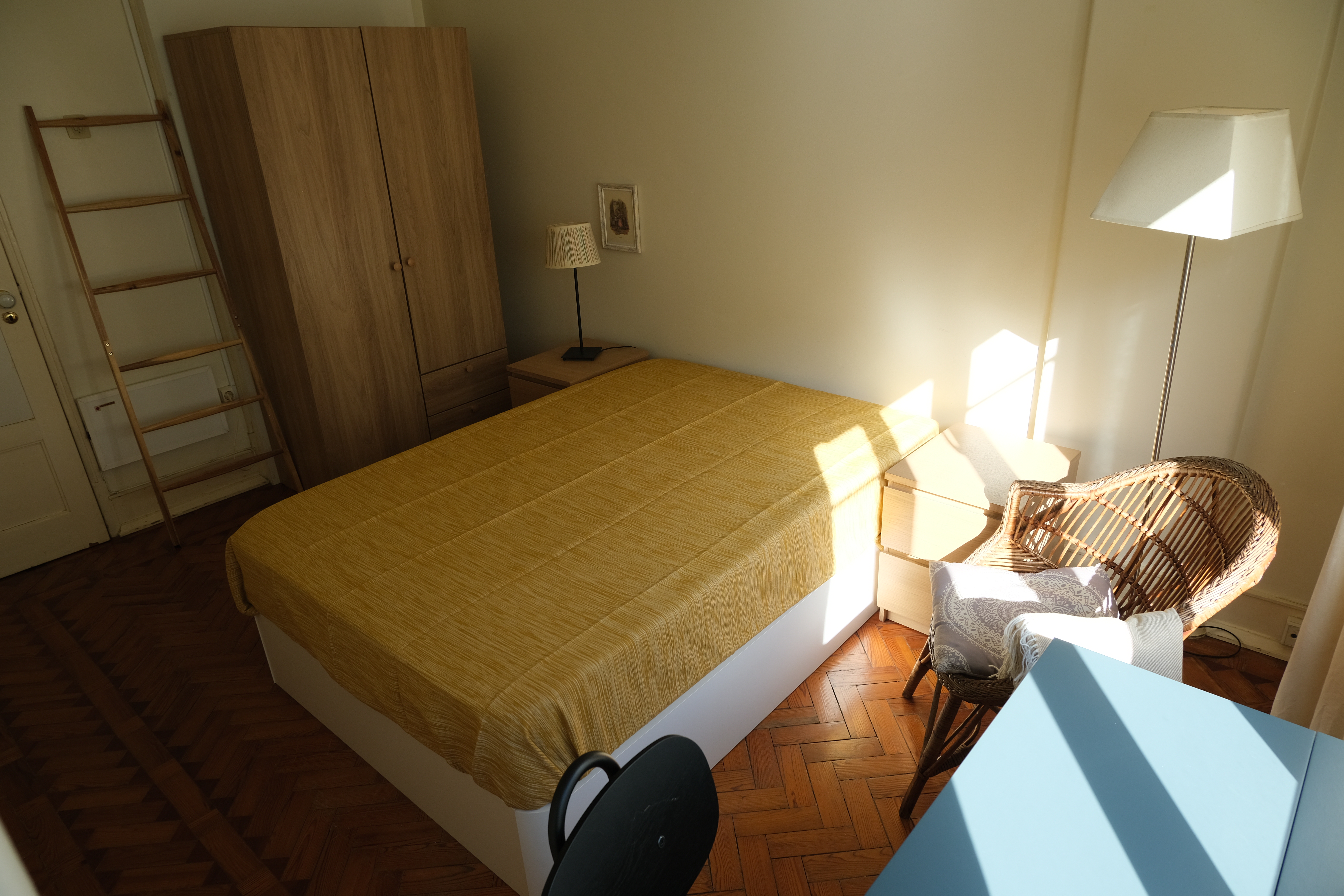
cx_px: 672
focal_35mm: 23
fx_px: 859
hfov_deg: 76.1
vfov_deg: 55.1
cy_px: 448
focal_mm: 15
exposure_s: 1/160
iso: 320
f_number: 5
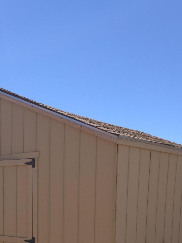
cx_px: 51
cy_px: 241
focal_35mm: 50
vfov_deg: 34.8
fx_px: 351
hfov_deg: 28.8
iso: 50
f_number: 1.8
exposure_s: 1/1716
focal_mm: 5.4
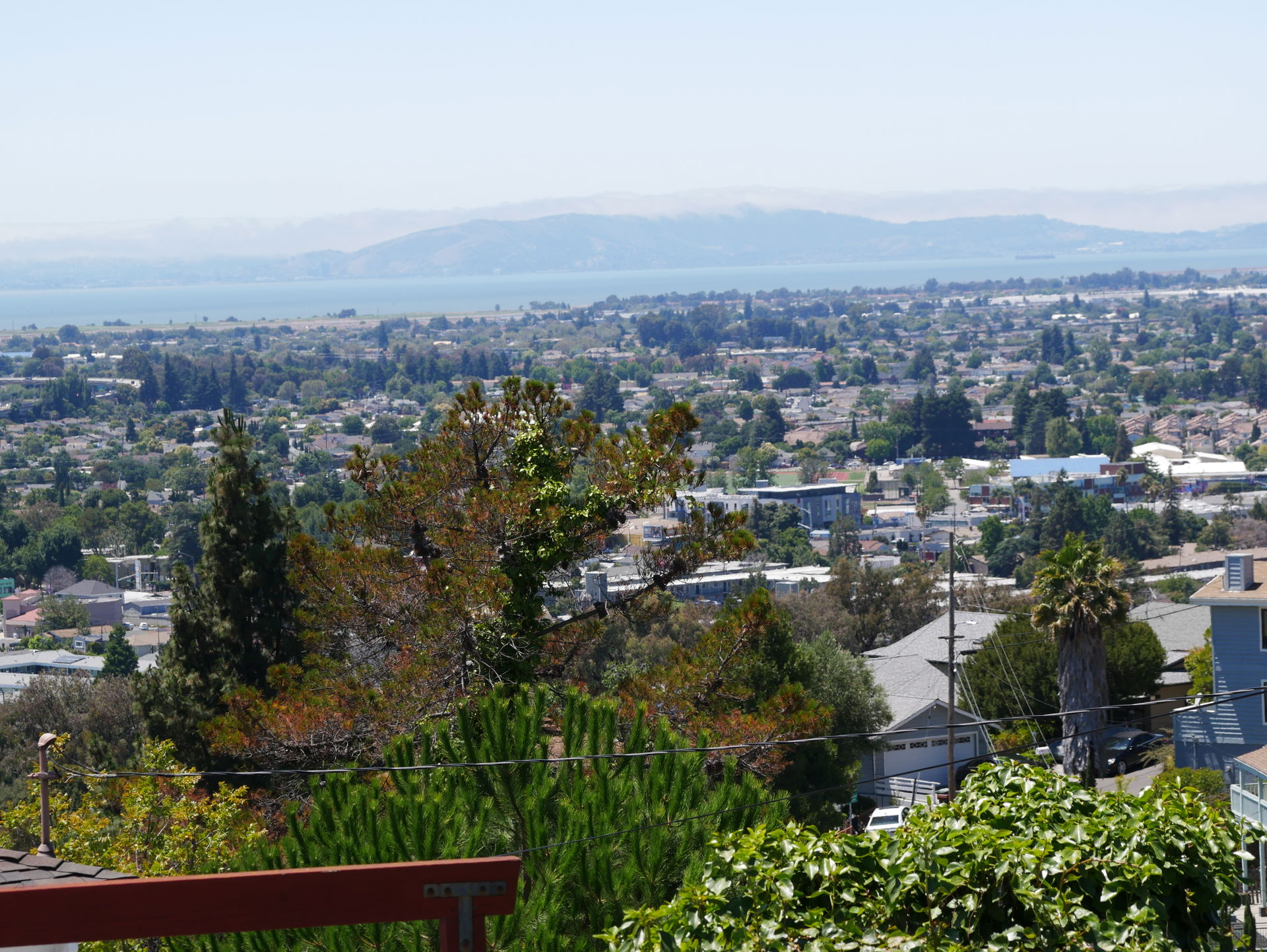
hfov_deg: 15.2
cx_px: 634
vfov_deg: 11.4
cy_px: 476
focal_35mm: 130
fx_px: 4761
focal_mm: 65
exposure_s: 1/500
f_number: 6.3
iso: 200
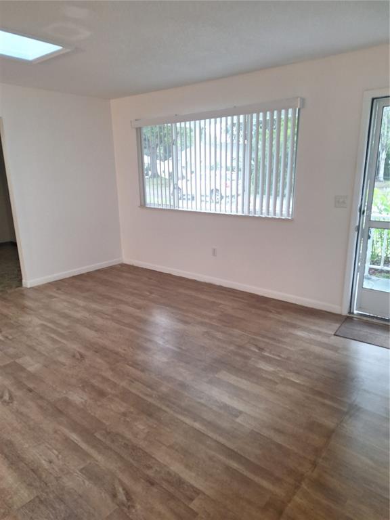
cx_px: 195
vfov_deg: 73.9
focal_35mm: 23
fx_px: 346
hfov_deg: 58.9
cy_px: 260
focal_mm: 5.54
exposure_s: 1/40
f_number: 1.8
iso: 125
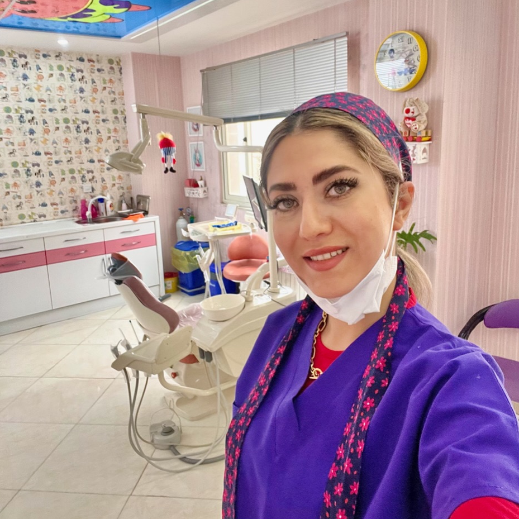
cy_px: 230
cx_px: 267
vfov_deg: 57.2
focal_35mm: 28
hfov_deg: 57.3
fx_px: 475
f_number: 2.2
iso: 125
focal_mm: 2.71
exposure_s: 1/33
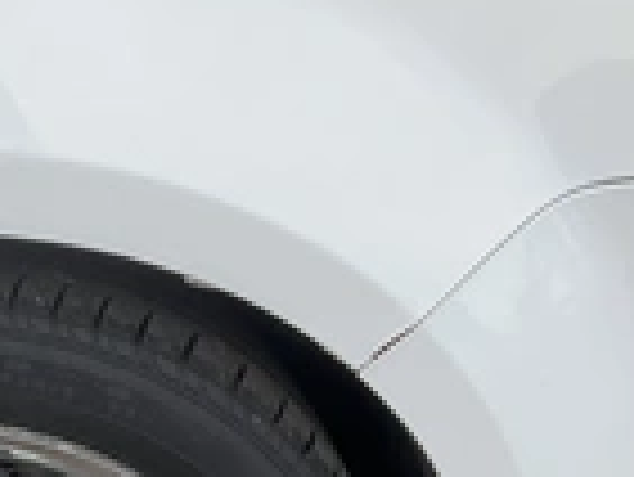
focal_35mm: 82
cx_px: -18
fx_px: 1503
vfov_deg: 17.0
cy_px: 612
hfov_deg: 22.8
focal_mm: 3
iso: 25
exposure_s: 1/642
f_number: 1.8
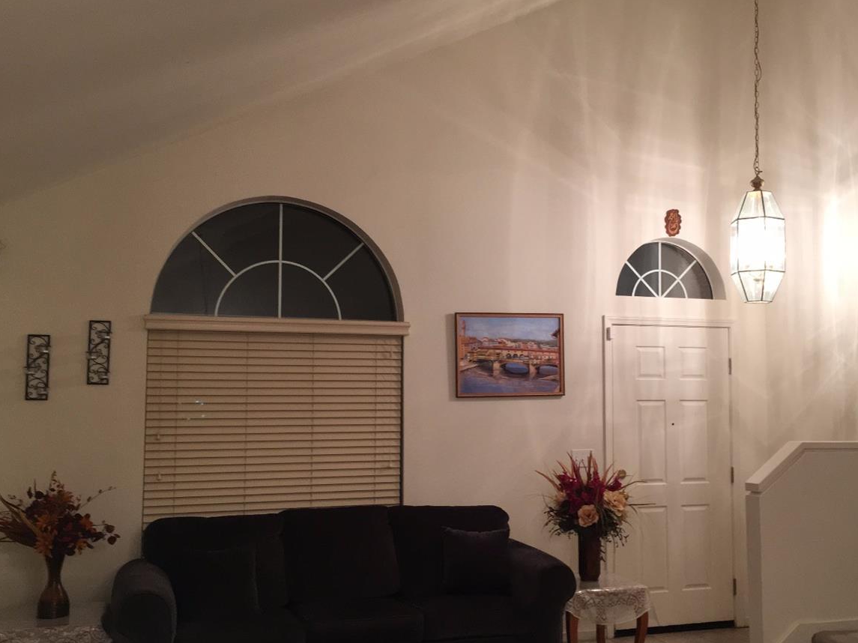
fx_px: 942
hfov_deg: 48.9
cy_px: 346
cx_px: 487
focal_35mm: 38
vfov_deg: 37.7
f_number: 2.2
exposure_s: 1/30
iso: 80
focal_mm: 4.15
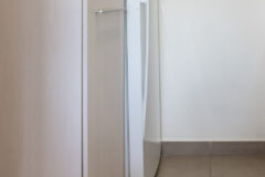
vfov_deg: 22.0
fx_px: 442
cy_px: 10
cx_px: 190
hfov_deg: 32.9
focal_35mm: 60
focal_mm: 24
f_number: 9
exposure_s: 1/25
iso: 100
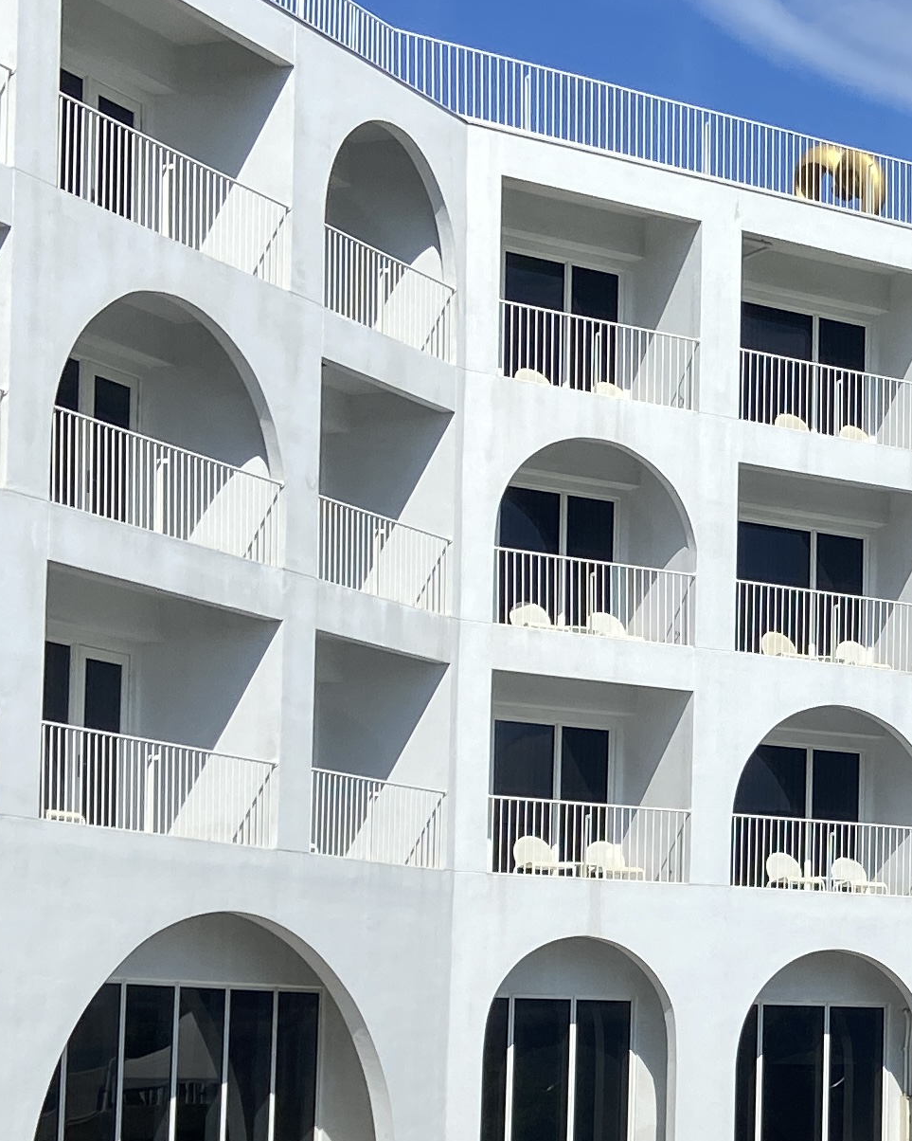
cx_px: 1123
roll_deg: +0.0
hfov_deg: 17.2
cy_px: 913
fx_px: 2868
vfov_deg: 22.2
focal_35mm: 85
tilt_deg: +3.6
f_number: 1.8
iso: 32
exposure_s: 1/3984
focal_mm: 4.25
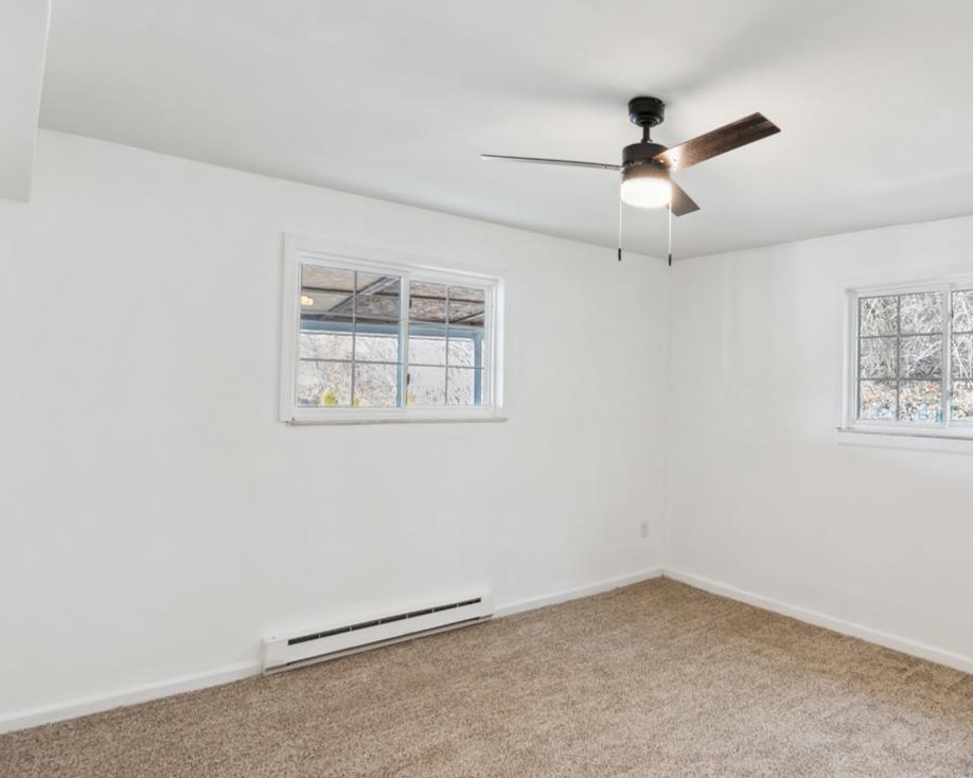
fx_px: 662
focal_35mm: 23
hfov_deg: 70.5
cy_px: 405
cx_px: 650
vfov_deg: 60.8
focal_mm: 15
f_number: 8
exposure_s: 1/4
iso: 100
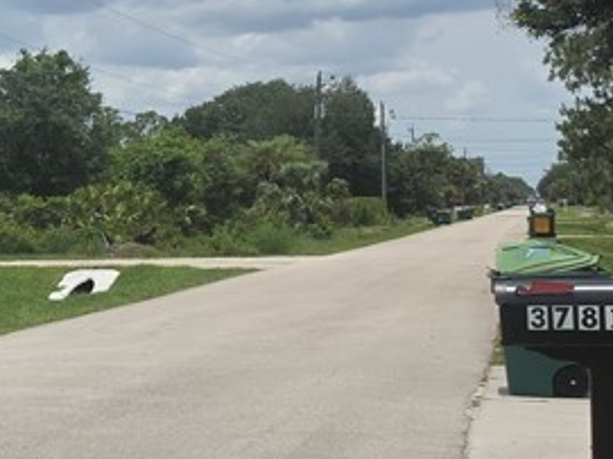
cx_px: -396
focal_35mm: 87
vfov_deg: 16.9
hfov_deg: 18.8
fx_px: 1540
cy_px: 188
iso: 40
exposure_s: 1/7939
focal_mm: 6.5
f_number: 1.4
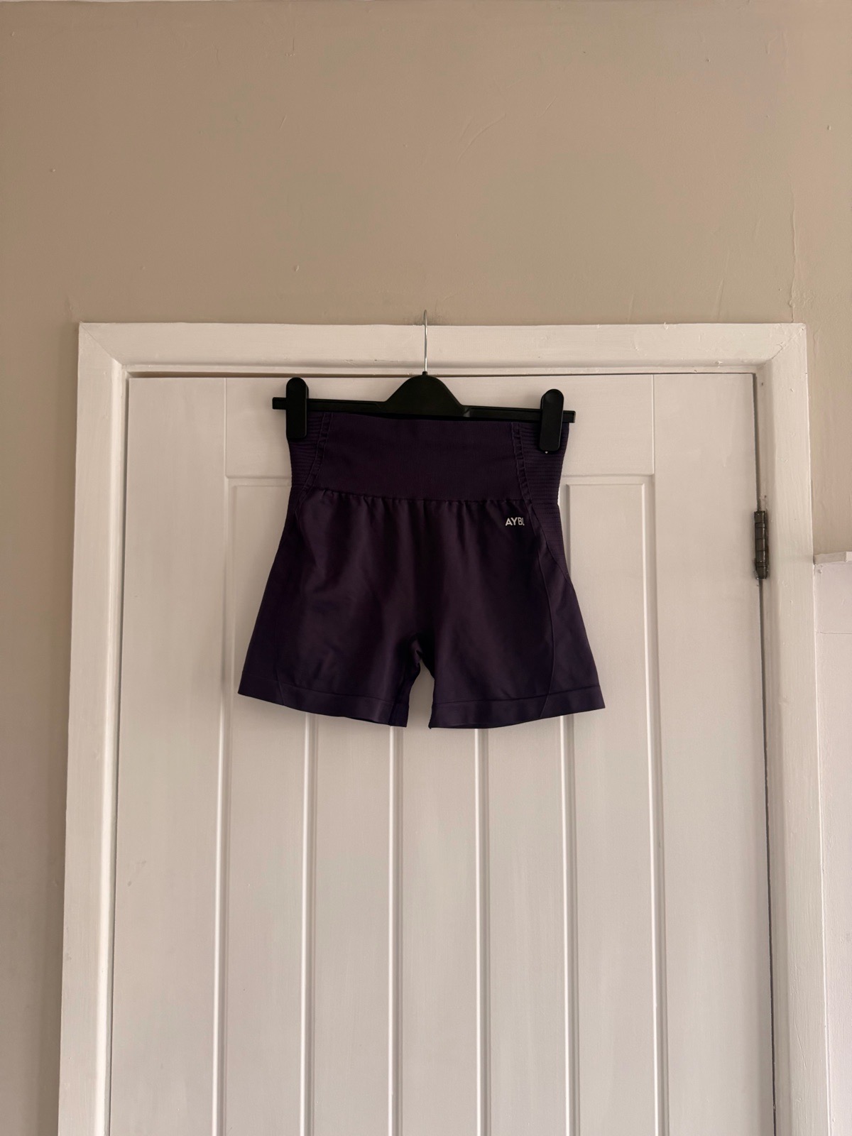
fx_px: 788
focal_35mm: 24
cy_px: 568
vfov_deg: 71.6
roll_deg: -0.9
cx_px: 426
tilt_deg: +3.9
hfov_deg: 56.8
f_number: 1.78
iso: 200
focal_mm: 6.76
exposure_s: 1/101
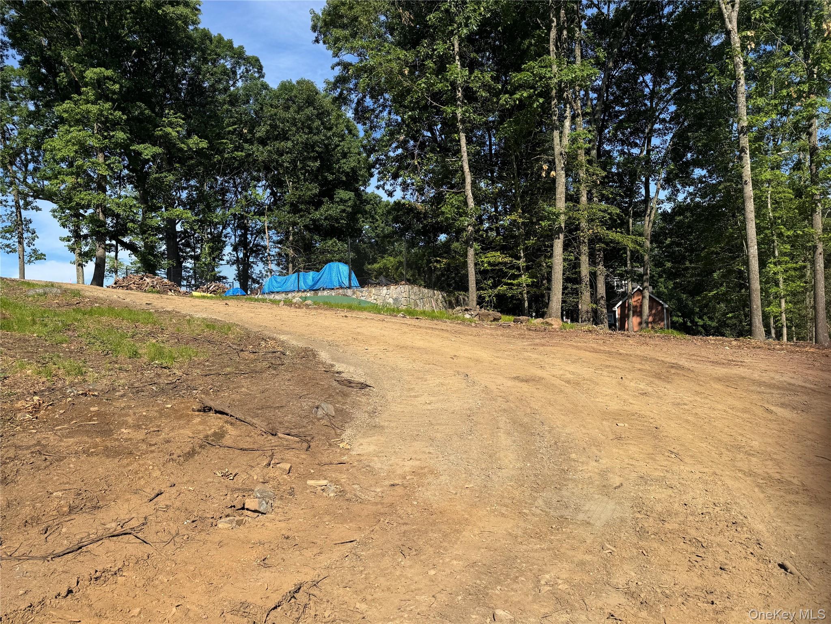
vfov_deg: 56.8
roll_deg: +0.7
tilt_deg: +3.6
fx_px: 576
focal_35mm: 24
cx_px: 416
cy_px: 312
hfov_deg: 71.6
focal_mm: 6.76
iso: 80
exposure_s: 1/3802
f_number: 1.78
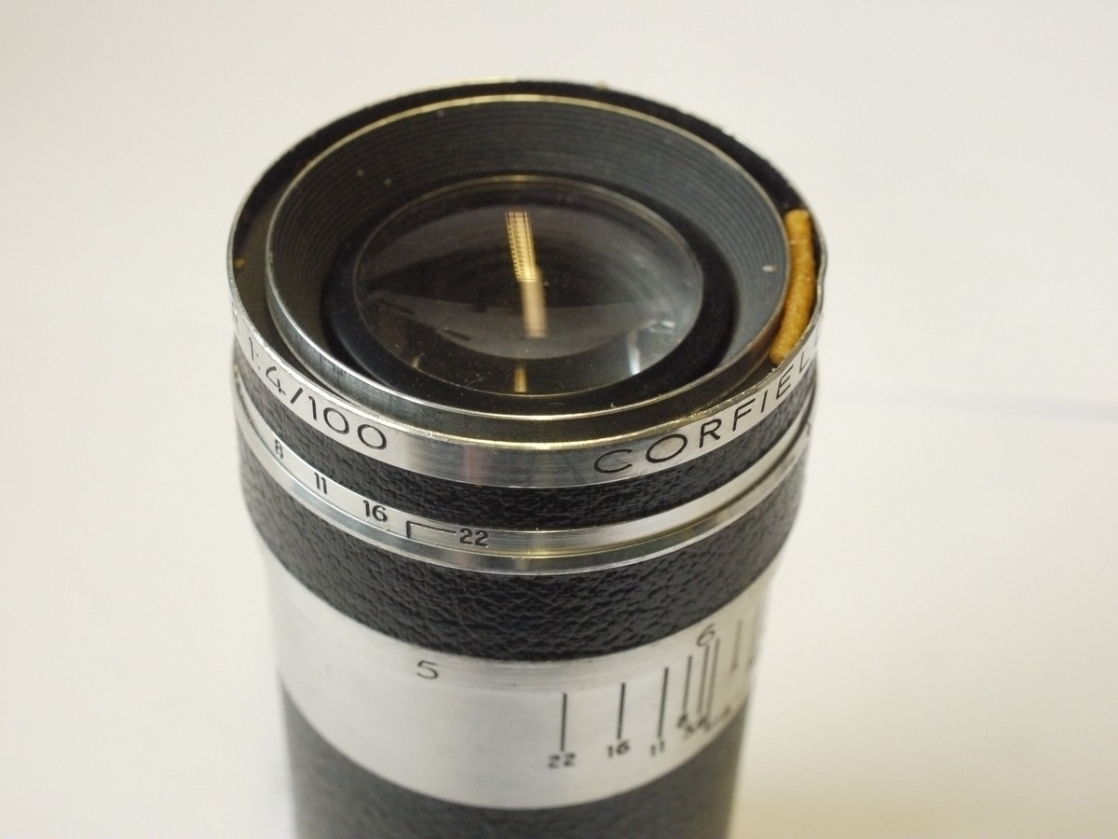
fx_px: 1938
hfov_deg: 32.2
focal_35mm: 60
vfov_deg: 24.4
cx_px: 559
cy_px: 420
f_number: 8
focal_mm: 30
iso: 1600
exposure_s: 1/160
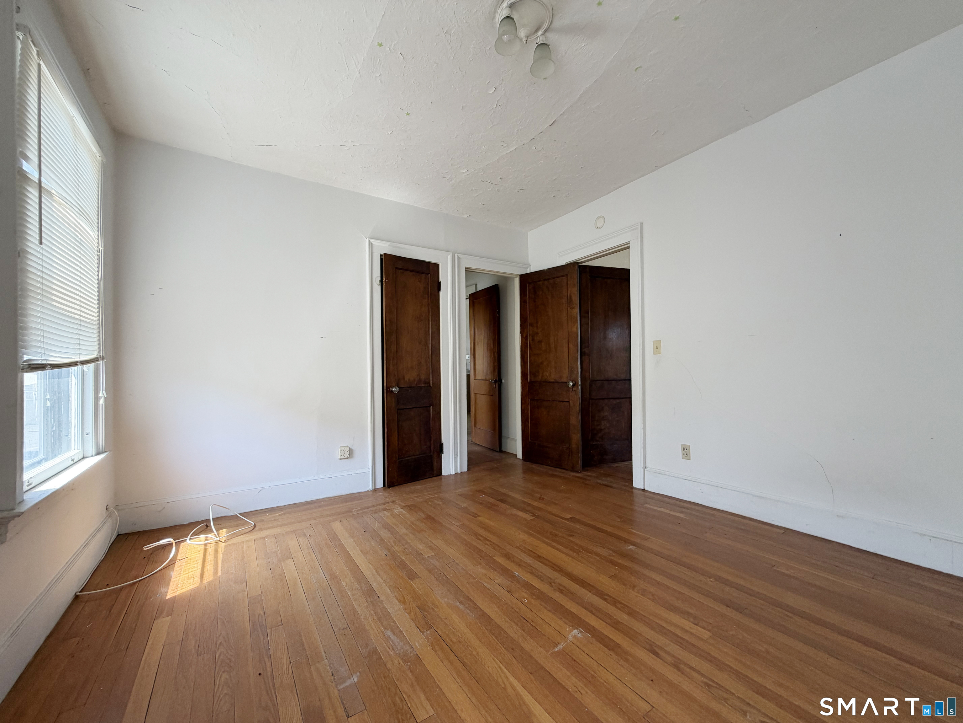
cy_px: 362
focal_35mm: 14
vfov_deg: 85.7
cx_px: 482
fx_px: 389
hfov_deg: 102.1
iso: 100
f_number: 2.2
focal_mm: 2.22
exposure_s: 1/121
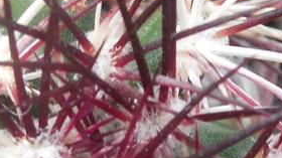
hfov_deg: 11.1
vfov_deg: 6.2
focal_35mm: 193
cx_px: 44
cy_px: -23
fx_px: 1442
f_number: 3.6
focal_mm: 5.6
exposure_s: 1/50
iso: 125
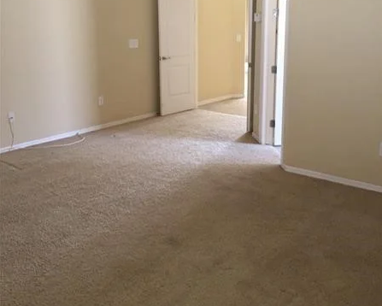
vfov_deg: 38.8
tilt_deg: -10.6
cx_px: 191
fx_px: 430
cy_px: 107
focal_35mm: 38
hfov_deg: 47.9
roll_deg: +0.8
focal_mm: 4.15
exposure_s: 1/20
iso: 160
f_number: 2.2
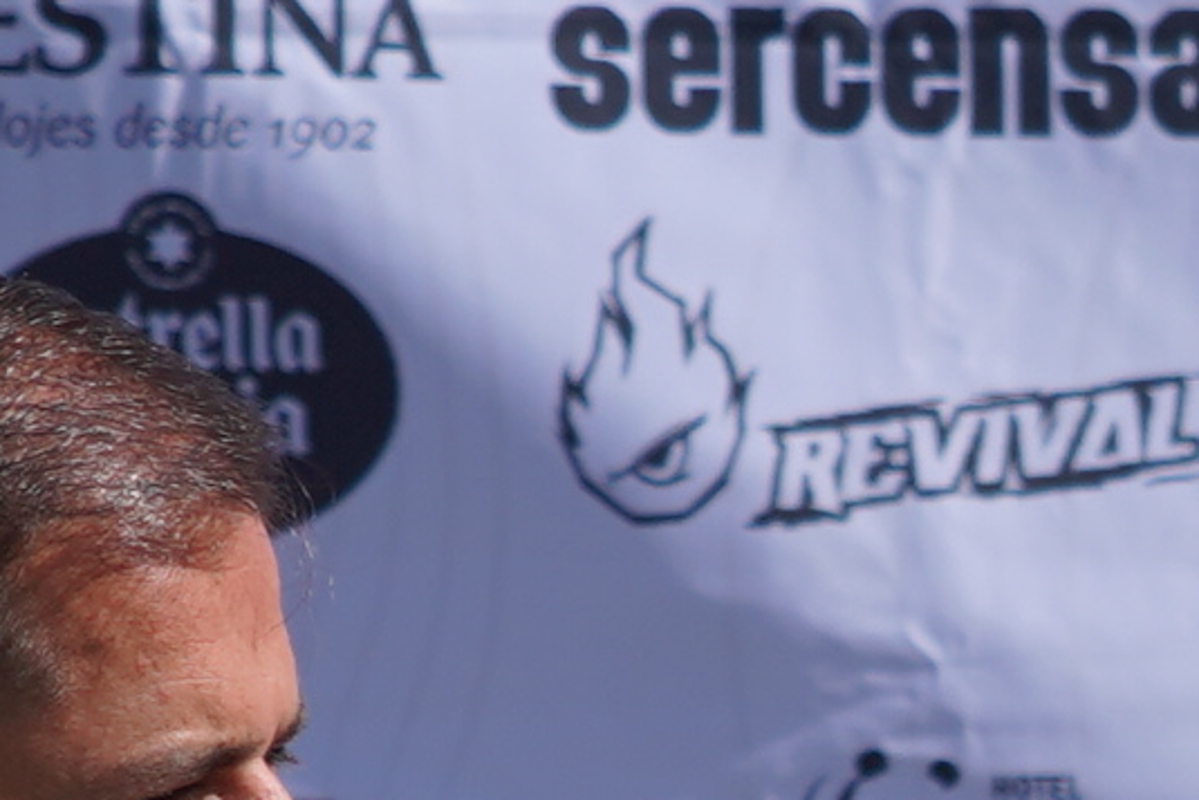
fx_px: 13225
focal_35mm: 397
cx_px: 2450
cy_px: 1622
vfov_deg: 3.4
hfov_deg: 5.1
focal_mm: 54
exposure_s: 1/800
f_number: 5
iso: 100
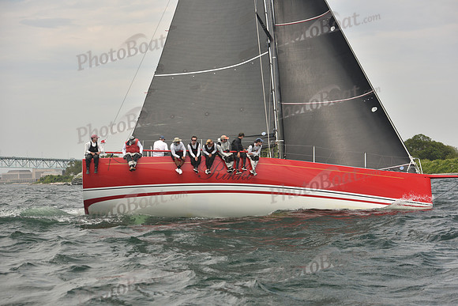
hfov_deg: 25.4
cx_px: 229
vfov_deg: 17.1
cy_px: 153
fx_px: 1018
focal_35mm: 80
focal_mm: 80
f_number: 5
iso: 250
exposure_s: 1/640
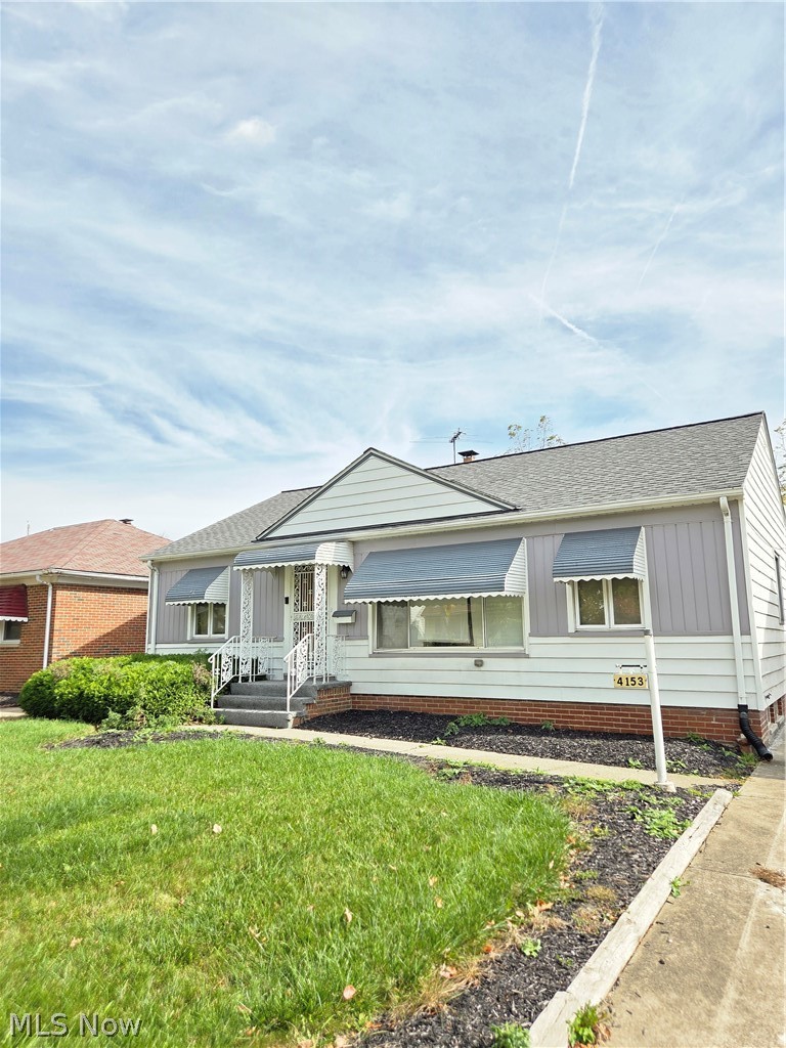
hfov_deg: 58.9
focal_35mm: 23
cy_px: 524
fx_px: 696
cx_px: 393
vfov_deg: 73.9
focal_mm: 5.4
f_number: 1.8
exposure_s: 1/1989
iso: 80
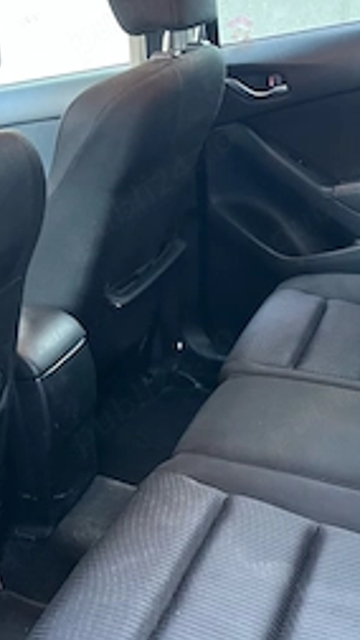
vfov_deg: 44.9
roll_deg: +5.7
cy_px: 419
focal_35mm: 45
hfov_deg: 26.5
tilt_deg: -30.6
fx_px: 763
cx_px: 203
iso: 640
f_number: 1.6
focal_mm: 5.1
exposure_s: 1/37
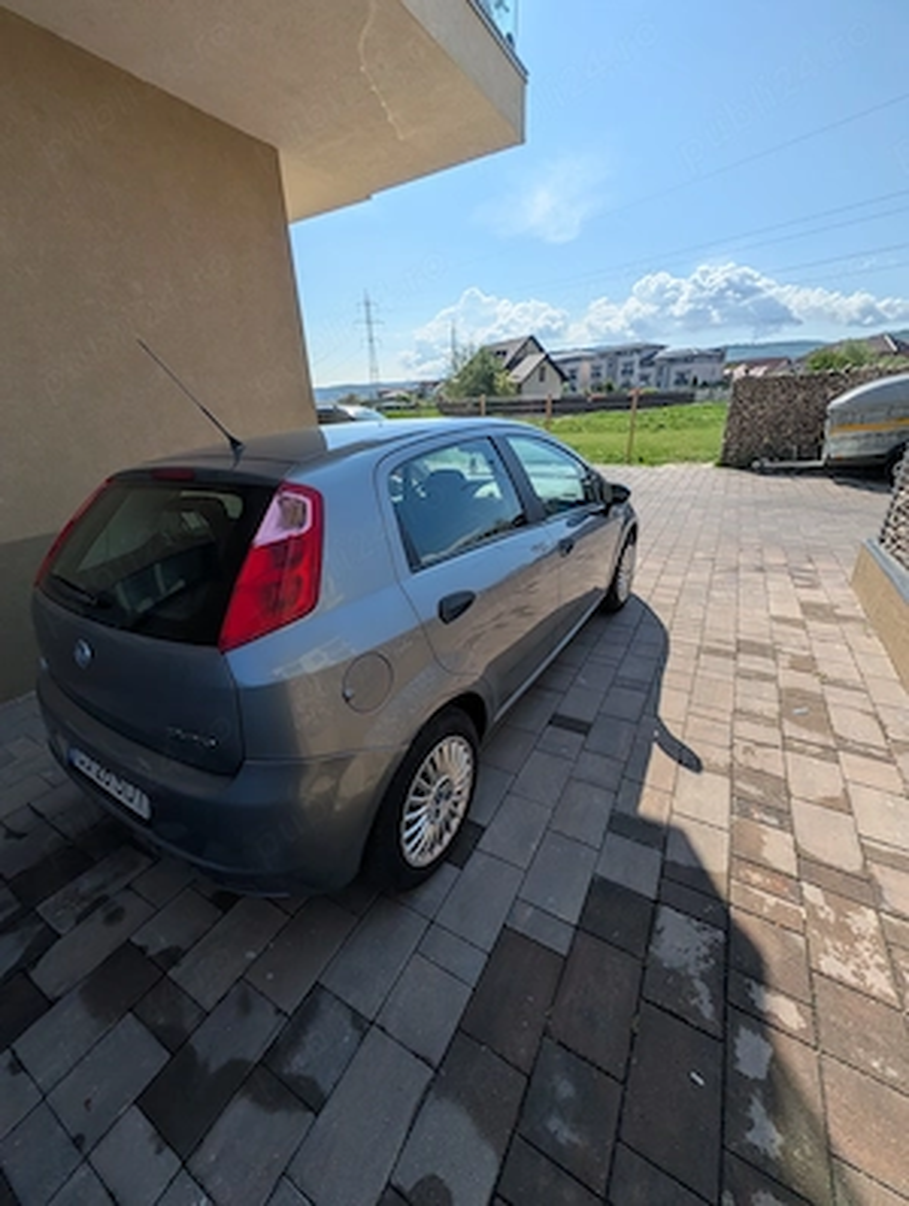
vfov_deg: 110.4
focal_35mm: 12
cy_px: 603
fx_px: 419
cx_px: 454
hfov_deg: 94.7
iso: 57
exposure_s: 1/5848
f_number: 1.7
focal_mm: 2.02
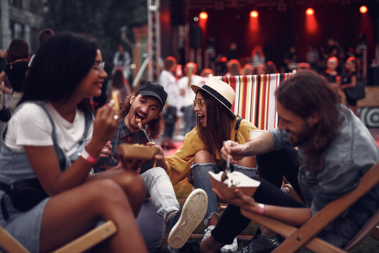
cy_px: 126
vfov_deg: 27.0
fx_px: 527
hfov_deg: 39.6
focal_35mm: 50
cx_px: 190
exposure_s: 1/160
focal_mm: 50
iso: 400
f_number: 1.4
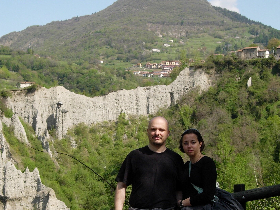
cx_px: 134
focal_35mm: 84
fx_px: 679
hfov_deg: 23.3
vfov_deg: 17.5
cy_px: 133
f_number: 5.9
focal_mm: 12.7
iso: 79
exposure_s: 1/322
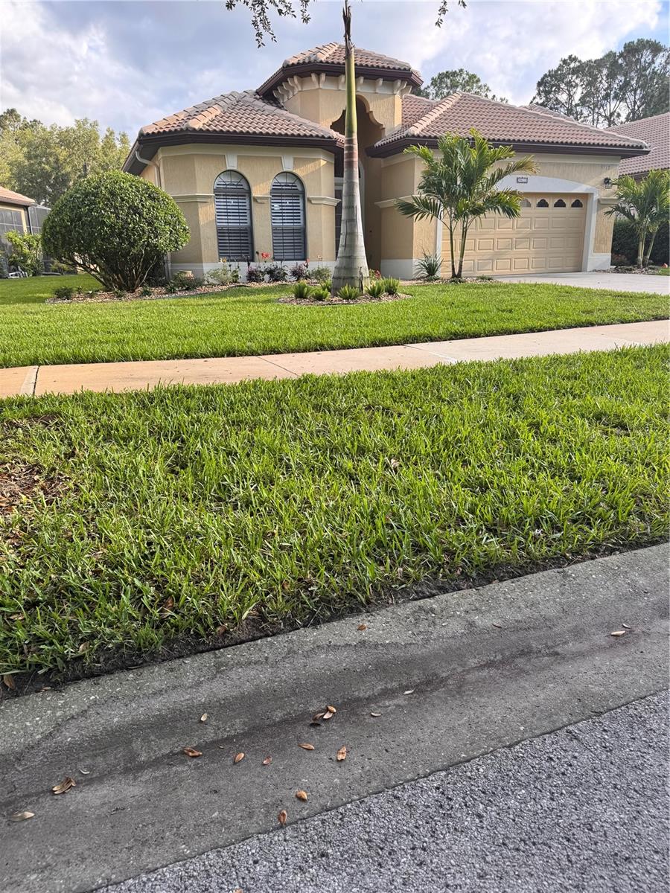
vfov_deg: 71.6
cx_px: 335
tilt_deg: -16.1
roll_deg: +0.7
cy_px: 446
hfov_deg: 56.8
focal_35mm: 24
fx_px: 619
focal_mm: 6.76
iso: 80
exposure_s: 1/693
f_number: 1.78
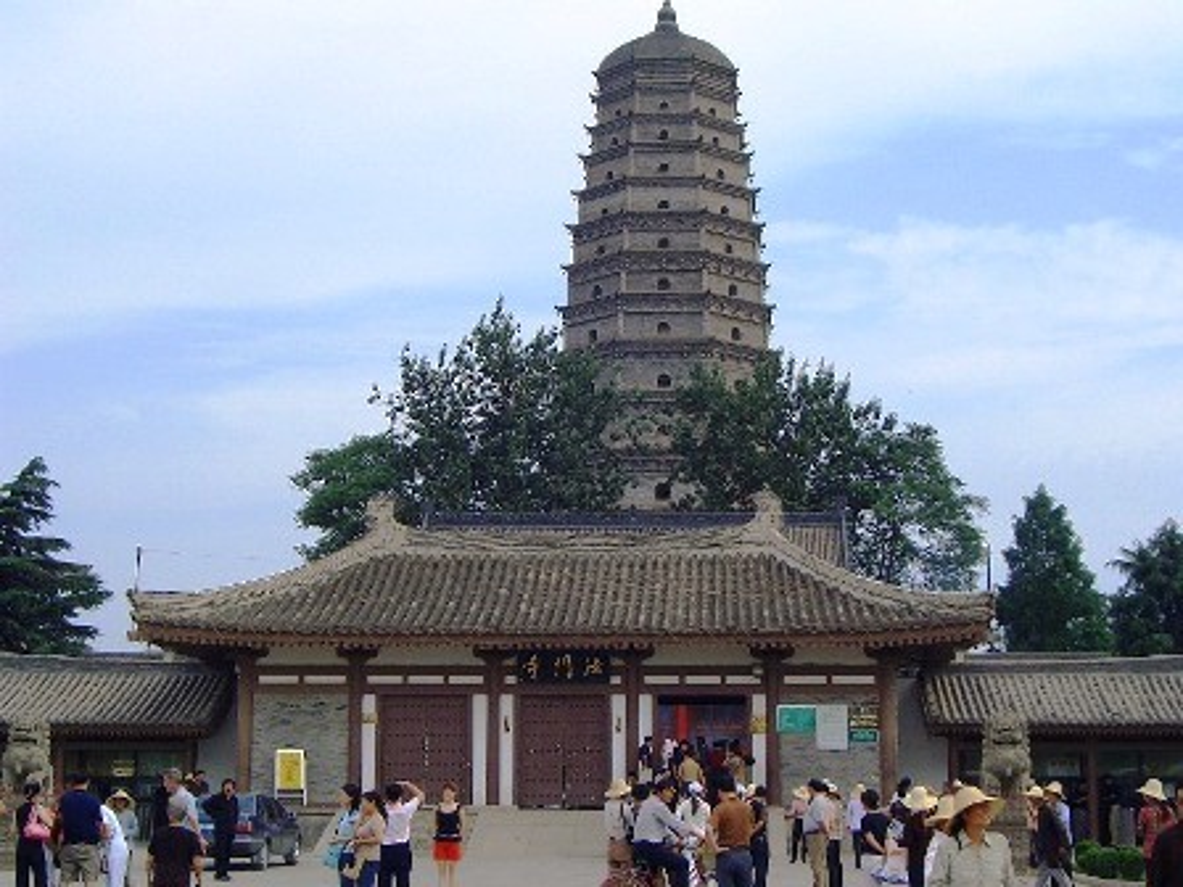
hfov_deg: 34.9
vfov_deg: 26.6
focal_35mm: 55
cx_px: 592
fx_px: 1880
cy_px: 444
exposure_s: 1/250
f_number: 5.6
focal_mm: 11.4
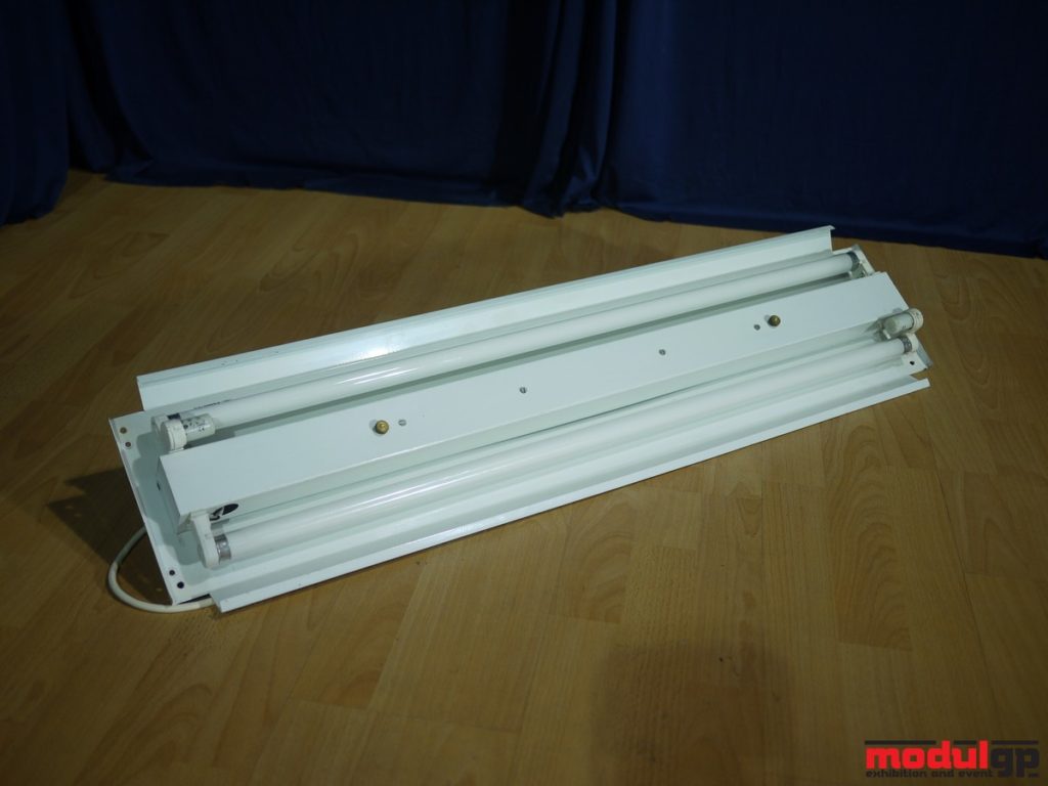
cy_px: 393
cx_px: 524
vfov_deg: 36.0
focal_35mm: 40
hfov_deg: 46.8
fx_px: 1211
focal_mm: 20
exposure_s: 1/200
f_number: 1.7
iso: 100
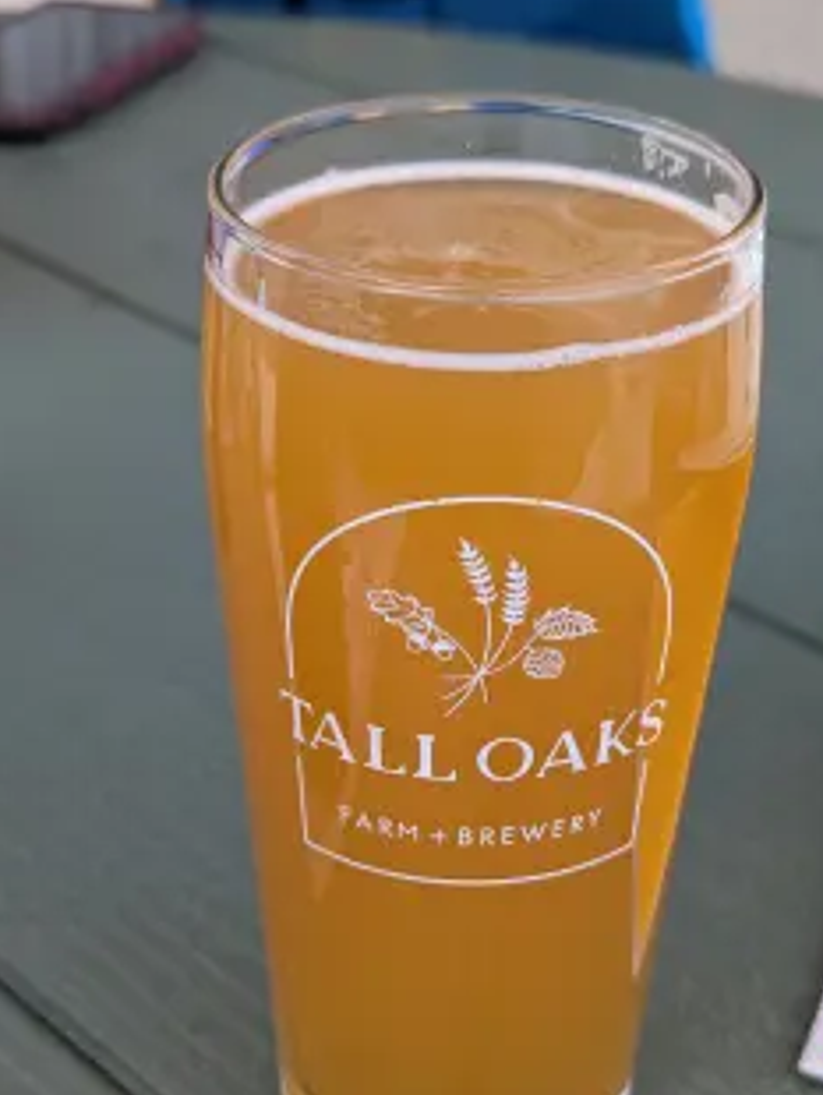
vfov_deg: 31.1
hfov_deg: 23.7
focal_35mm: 62
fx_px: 1963
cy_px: 622
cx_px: 472
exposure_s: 1/873
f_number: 1.85
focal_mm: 6.81
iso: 44
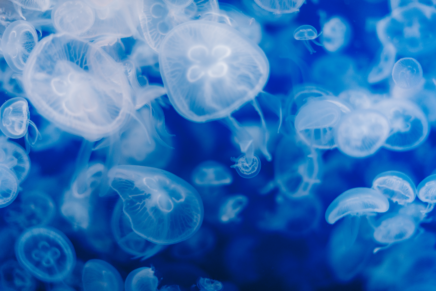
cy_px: 146
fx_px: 606
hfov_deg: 39.6
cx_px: 218
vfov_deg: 27.0
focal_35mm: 50
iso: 2000
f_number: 1.8
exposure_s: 1/250
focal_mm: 50
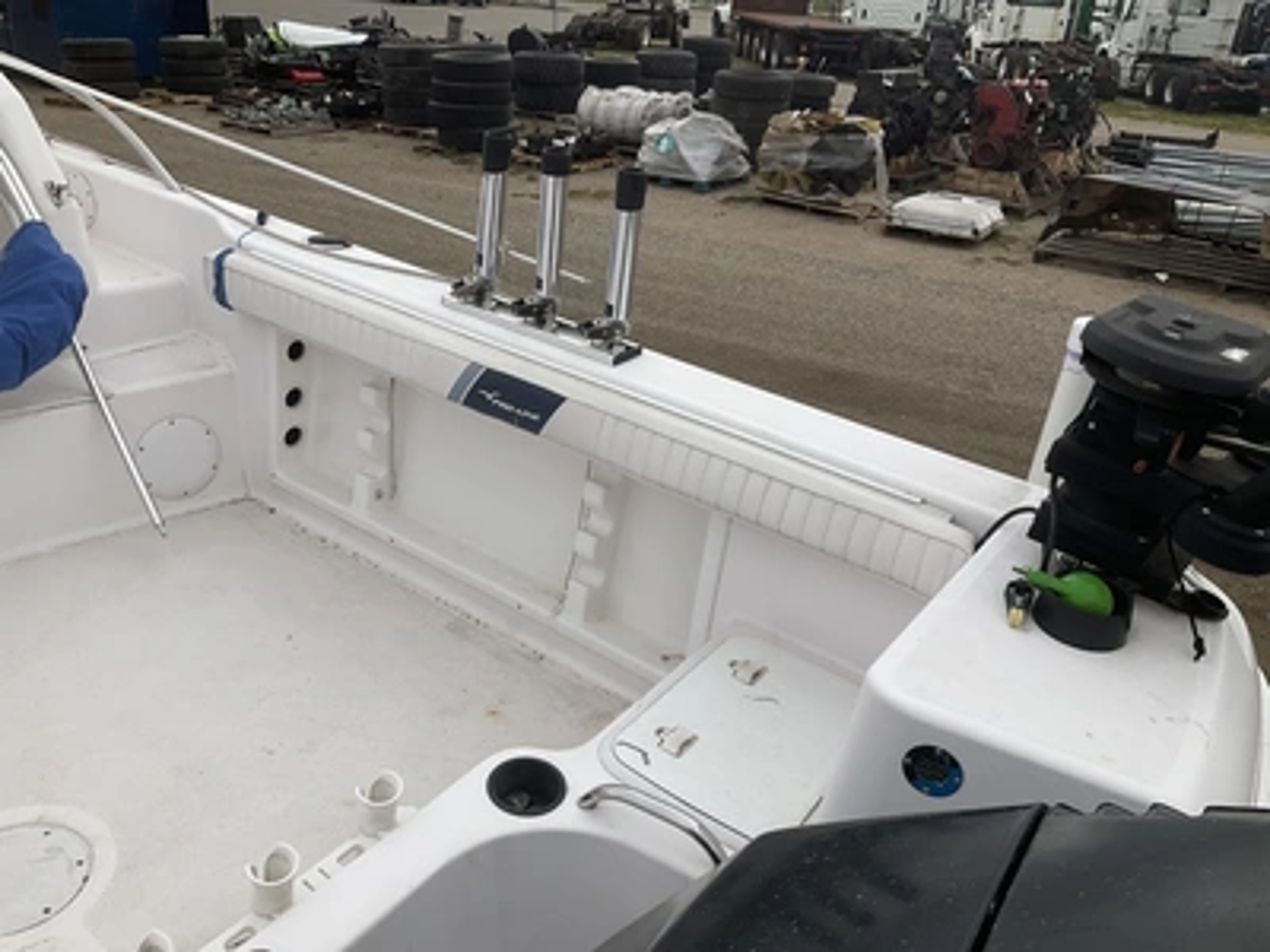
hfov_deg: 61.7
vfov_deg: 48.2
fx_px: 1064
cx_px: 635
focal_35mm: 29
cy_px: 476
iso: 25
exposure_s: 1/1412
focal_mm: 3
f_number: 1.8
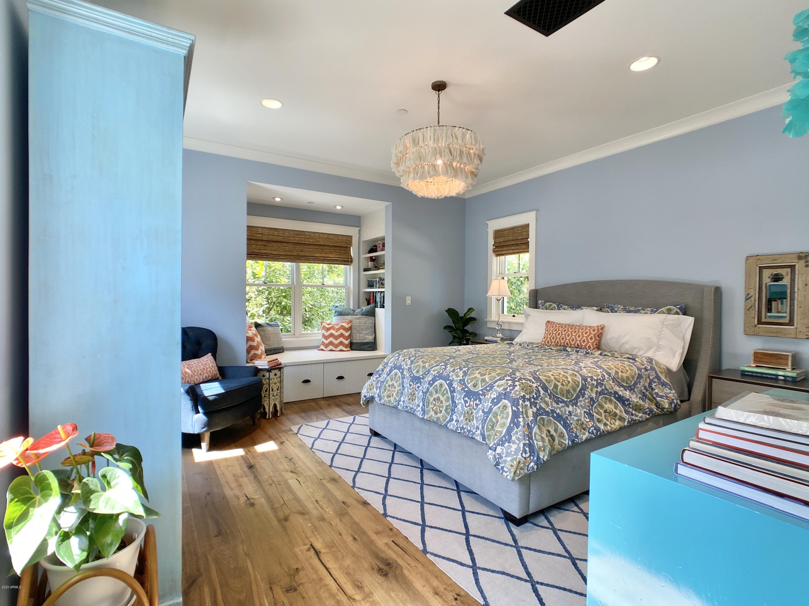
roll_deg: -0.3
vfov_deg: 53.1
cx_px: 404
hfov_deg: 67.3
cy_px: 303
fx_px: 608
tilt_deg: -1.4
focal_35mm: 26
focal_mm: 4.25
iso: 80
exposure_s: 1/120
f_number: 1.8
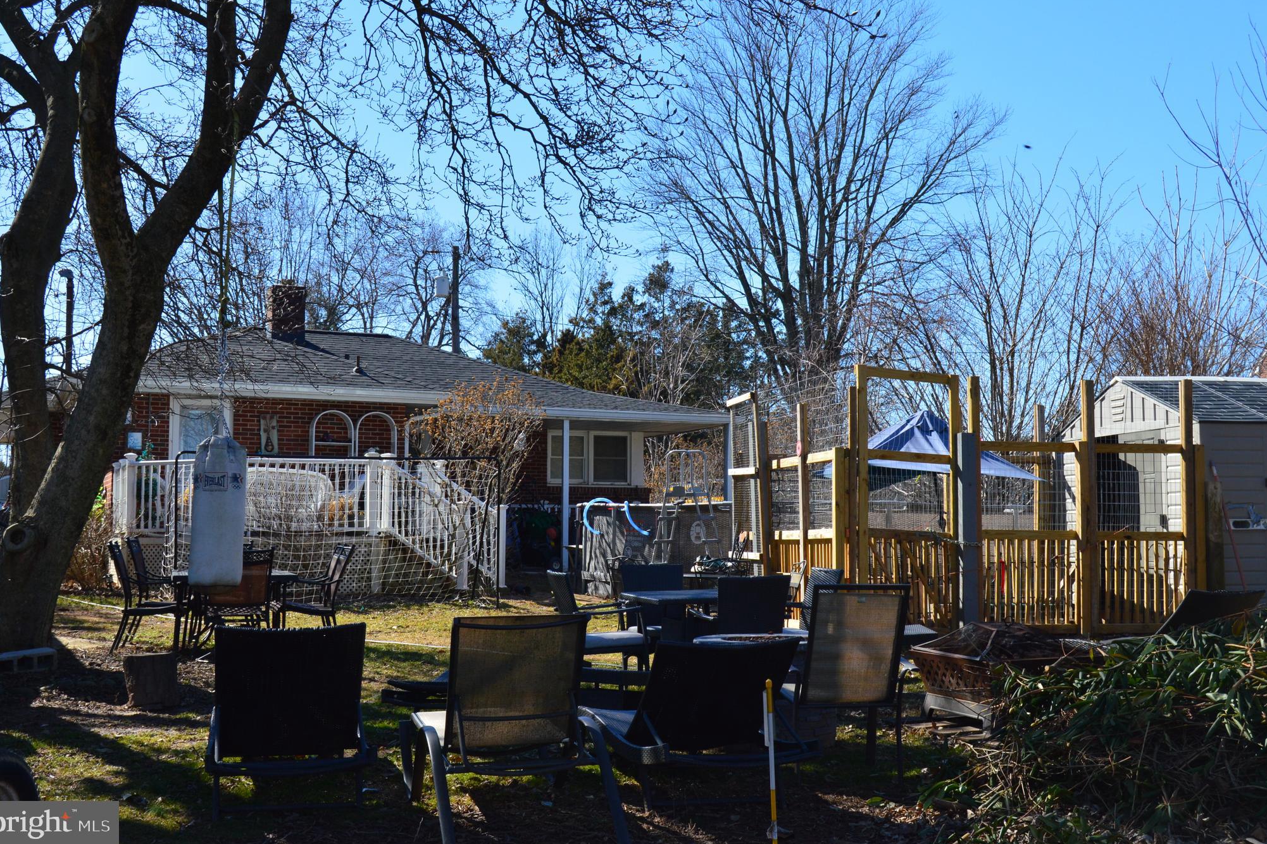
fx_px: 1619
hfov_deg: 42.7
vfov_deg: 29.2
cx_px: 627
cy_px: 416
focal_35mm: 46
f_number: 11
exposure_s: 1/400
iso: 400
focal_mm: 30
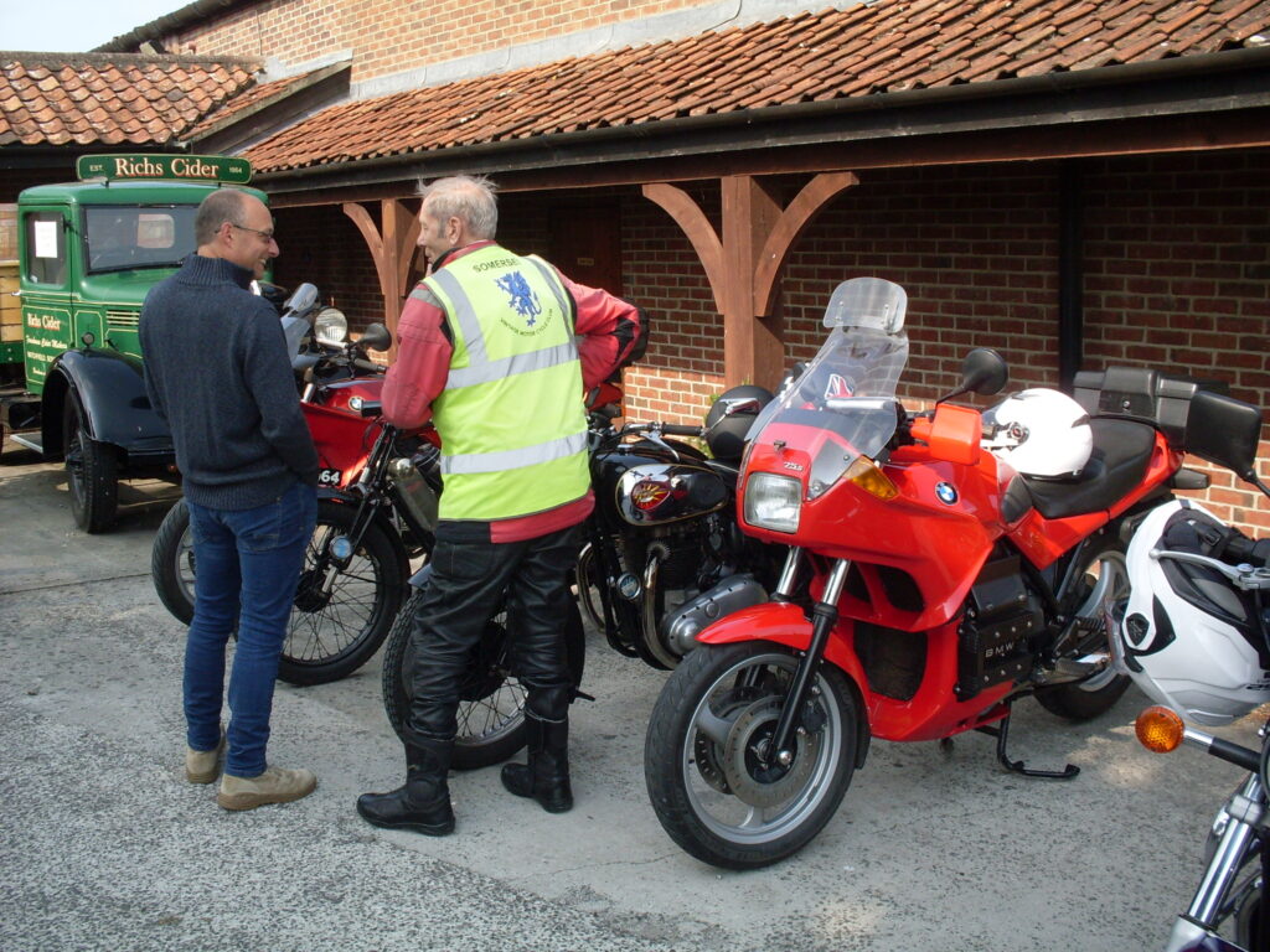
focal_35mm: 38
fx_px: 1394
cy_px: 476
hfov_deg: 49.0
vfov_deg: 37.7
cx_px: 635
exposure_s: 1/90
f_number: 8.4
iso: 80
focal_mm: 6.3
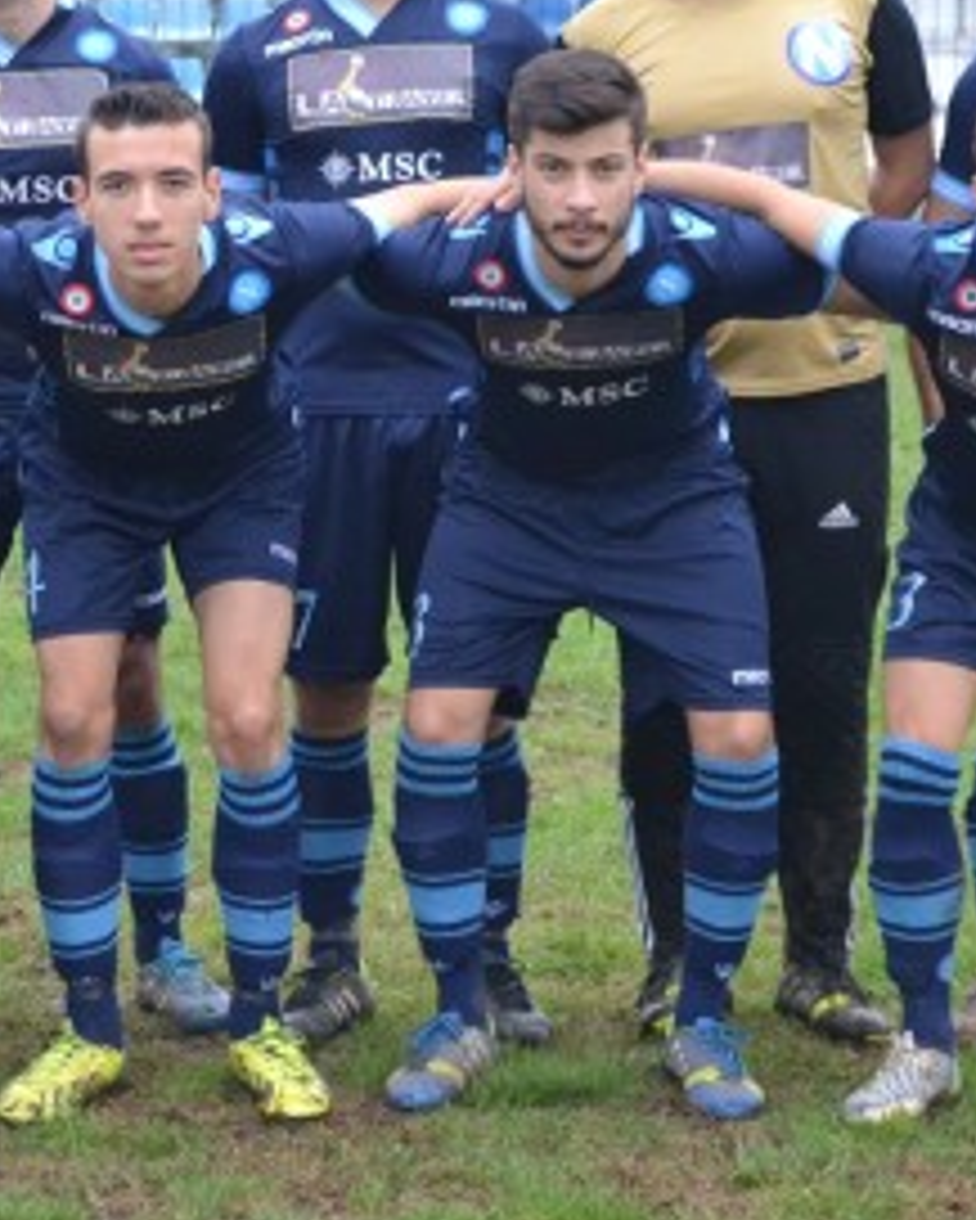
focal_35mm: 137
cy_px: 434
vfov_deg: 14.0
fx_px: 4944
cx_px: 103
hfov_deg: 11.2
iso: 2000
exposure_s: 1/500
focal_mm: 40
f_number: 5.3
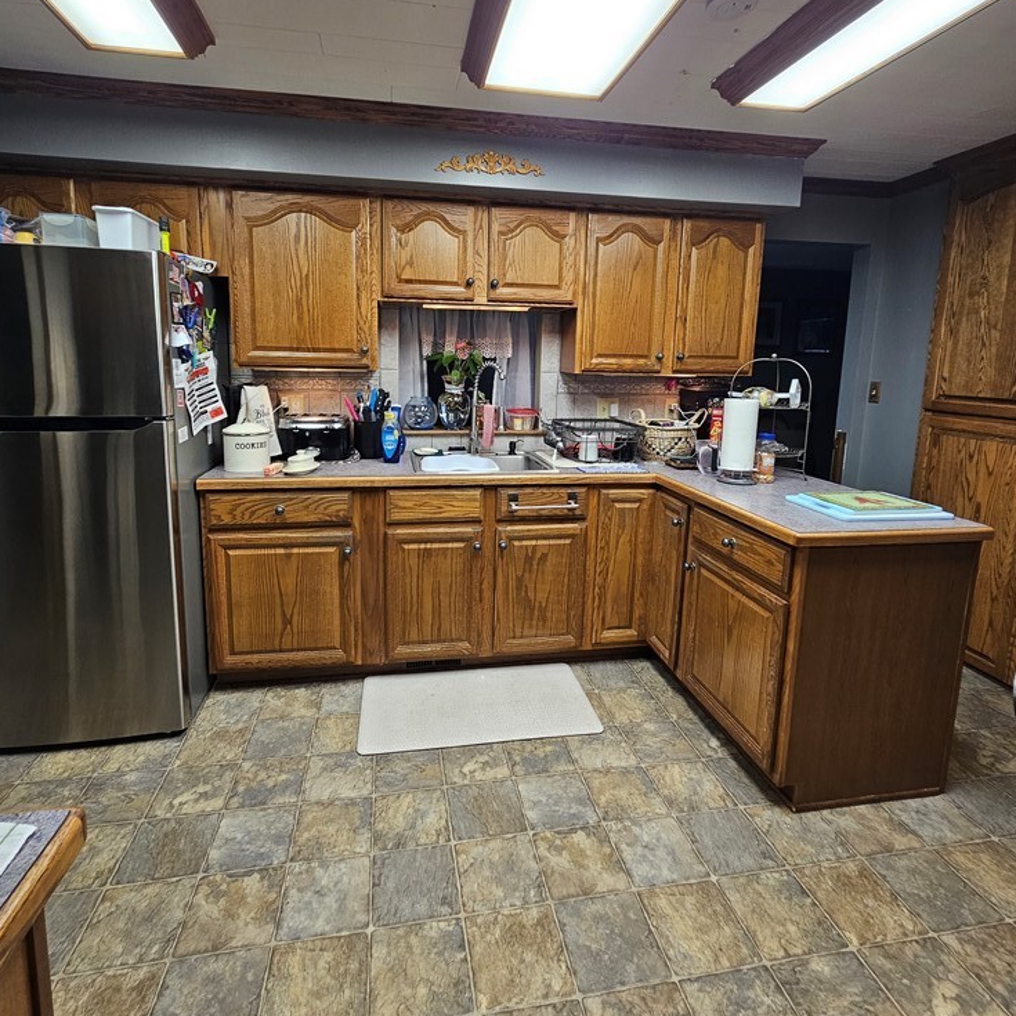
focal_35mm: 16
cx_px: 493
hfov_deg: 87.4
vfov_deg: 87.0
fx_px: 531
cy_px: 448
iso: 100
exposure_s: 1/60
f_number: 2.2
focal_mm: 2.2
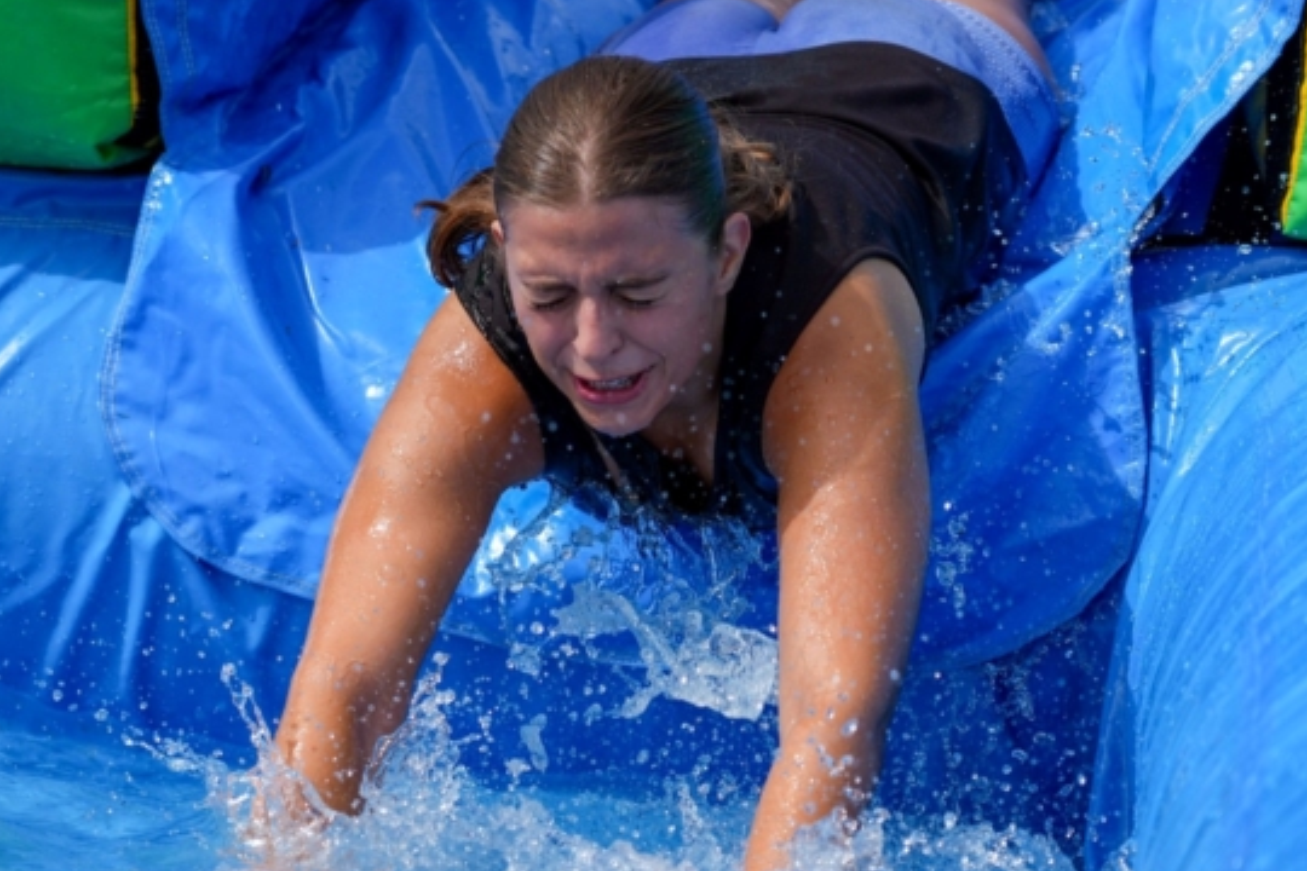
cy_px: 398
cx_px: 598
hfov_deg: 14.0
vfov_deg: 9.3
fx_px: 5336
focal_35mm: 147
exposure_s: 1/1600
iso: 125
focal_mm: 77
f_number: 4
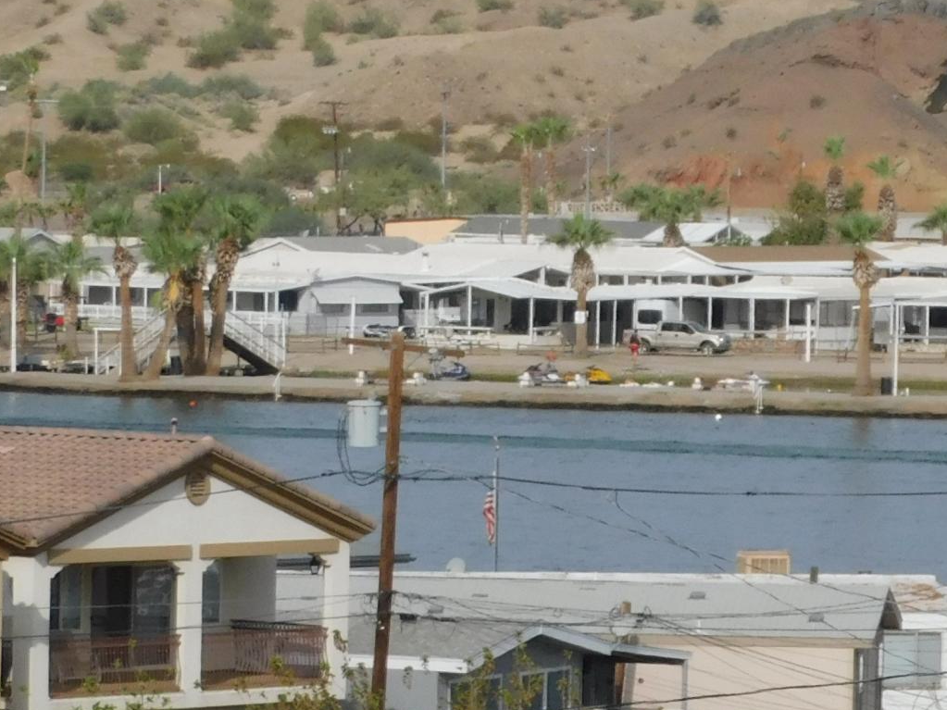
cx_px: 967
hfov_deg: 5.0
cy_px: 326
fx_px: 10750
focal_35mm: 393
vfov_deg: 3.8
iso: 125
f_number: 5
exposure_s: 1/1000
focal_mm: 23.7
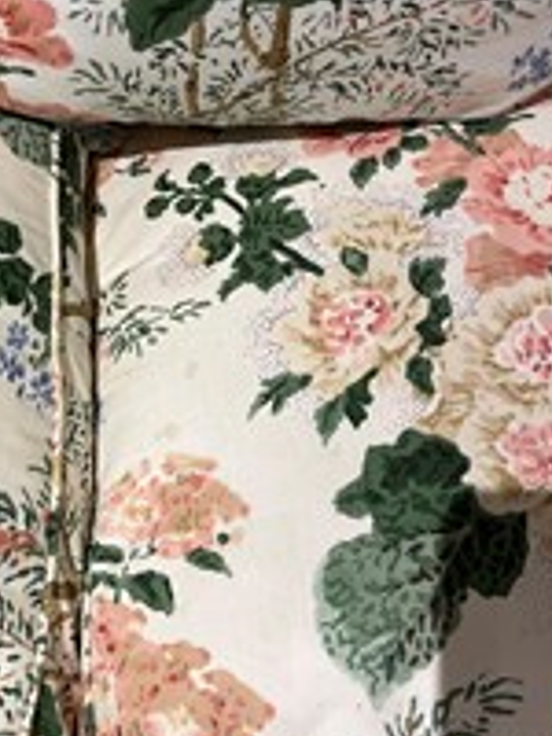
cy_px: 350
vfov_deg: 36.8
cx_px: 132
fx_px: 1106
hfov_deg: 27.6
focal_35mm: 52
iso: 80
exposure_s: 1/60
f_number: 1.6
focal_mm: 5.1
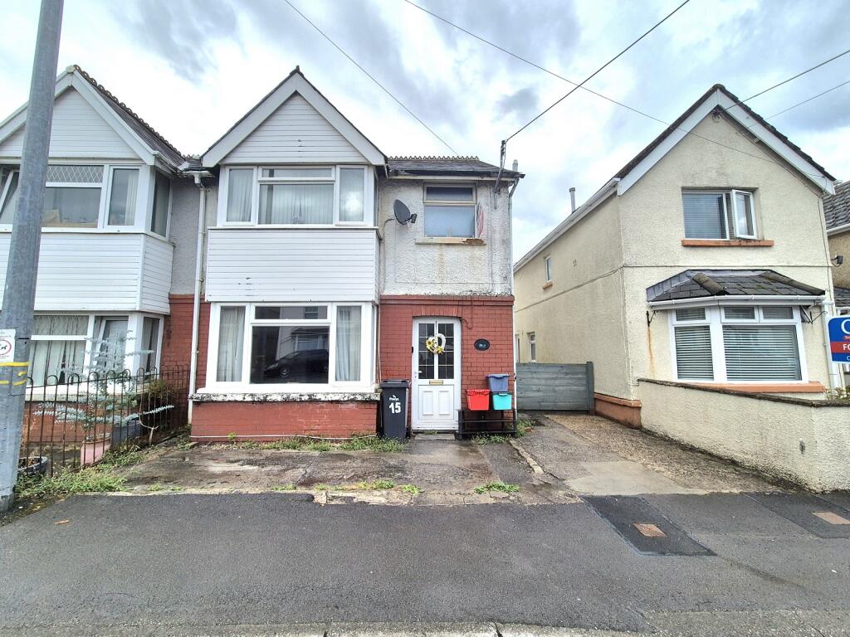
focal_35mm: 13
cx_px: 425
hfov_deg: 106.2
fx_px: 319
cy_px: 318
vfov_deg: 89.9
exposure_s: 1/2000
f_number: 2.2
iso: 50
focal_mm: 2.2
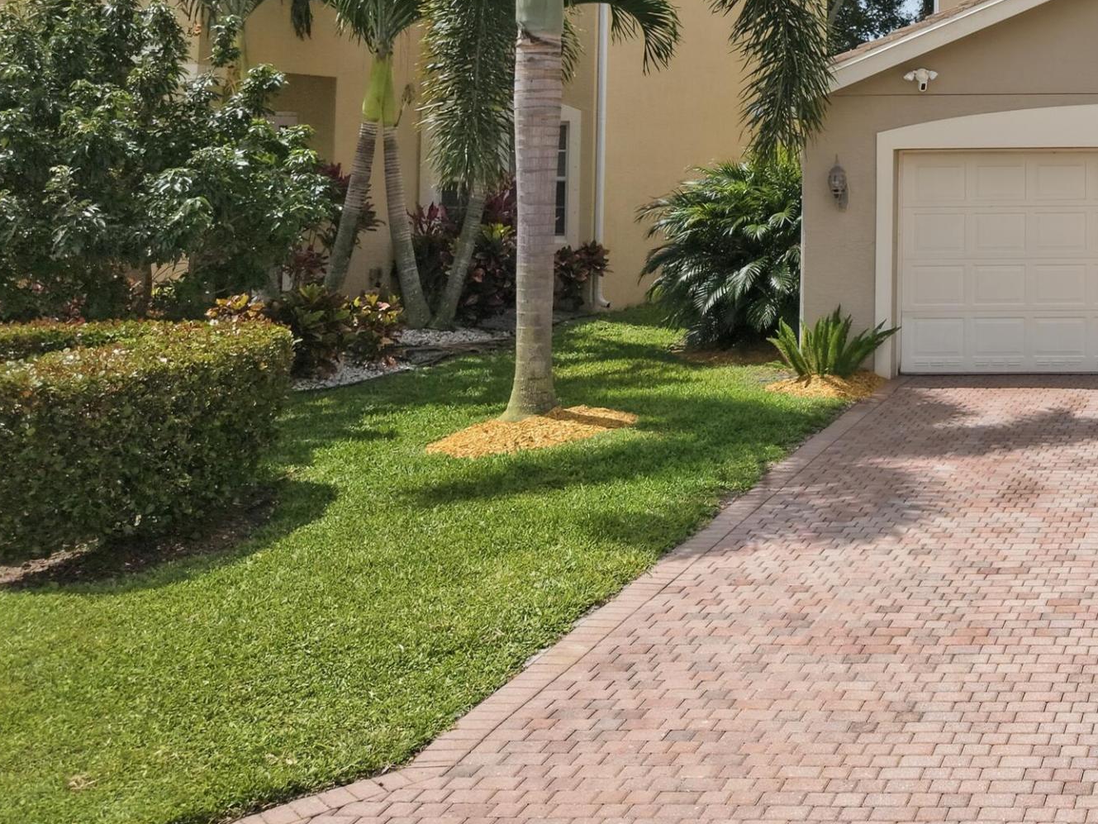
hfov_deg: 32.7
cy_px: 51
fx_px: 1650
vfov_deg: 26.9
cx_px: 1182
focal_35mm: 52
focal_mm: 8.7
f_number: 1.8
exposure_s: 1/6400
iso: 330
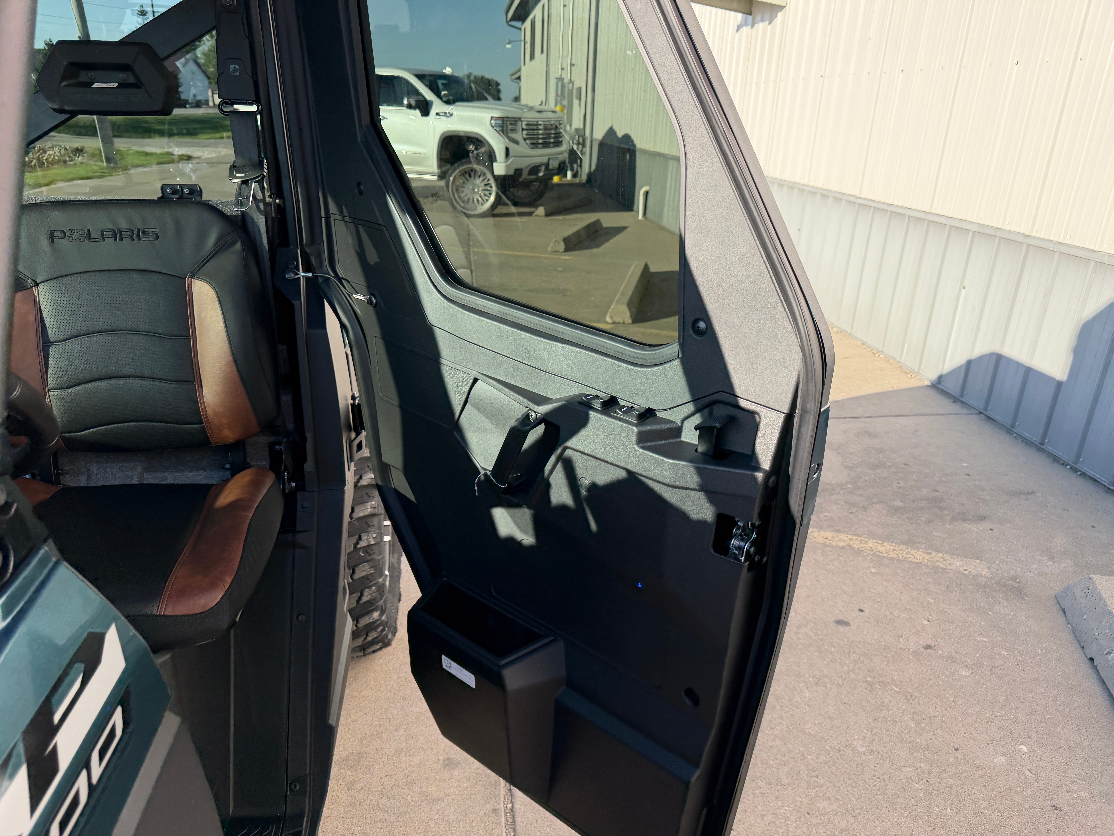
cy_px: 418
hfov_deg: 71.6
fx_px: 772
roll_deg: -2.7
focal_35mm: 24
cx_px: 557
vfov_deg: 56.8
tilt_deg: -19.1
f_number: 1.78
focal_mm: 6.76
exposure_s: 1/1230
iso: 100
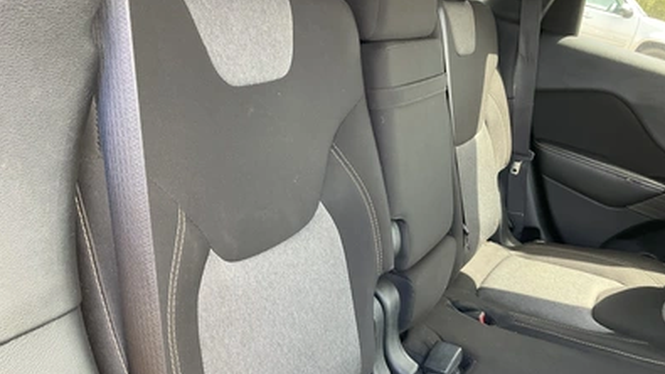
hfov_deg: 61.0
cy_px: 190
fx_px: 564
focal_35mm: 32
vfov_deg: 36.7
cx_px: 333
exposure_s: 1/62
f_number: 1.8
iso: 64
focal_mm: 3
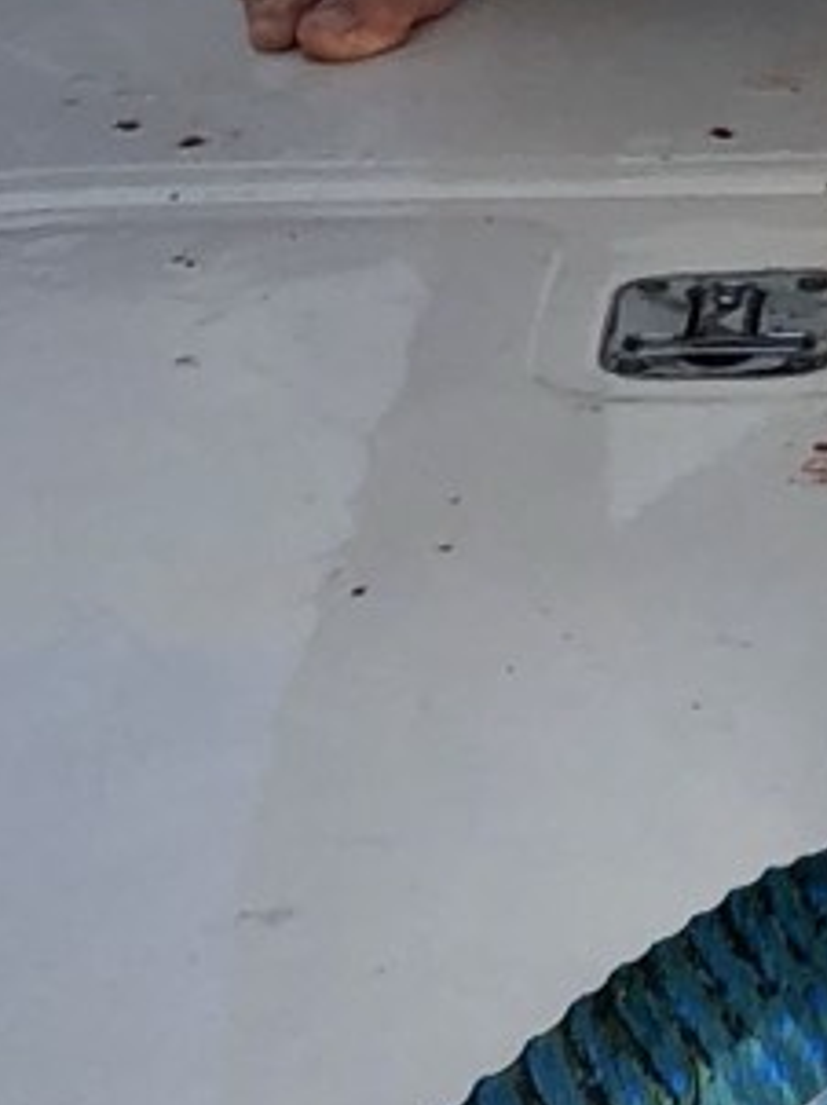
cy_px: -212
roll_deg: +1.2
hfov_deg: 8.7
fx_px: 5327
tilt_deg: -13.1
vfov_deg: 11.6
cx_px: 1153
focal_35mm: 167
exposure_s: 1/1412
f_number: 1.8
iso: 20
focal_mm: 4
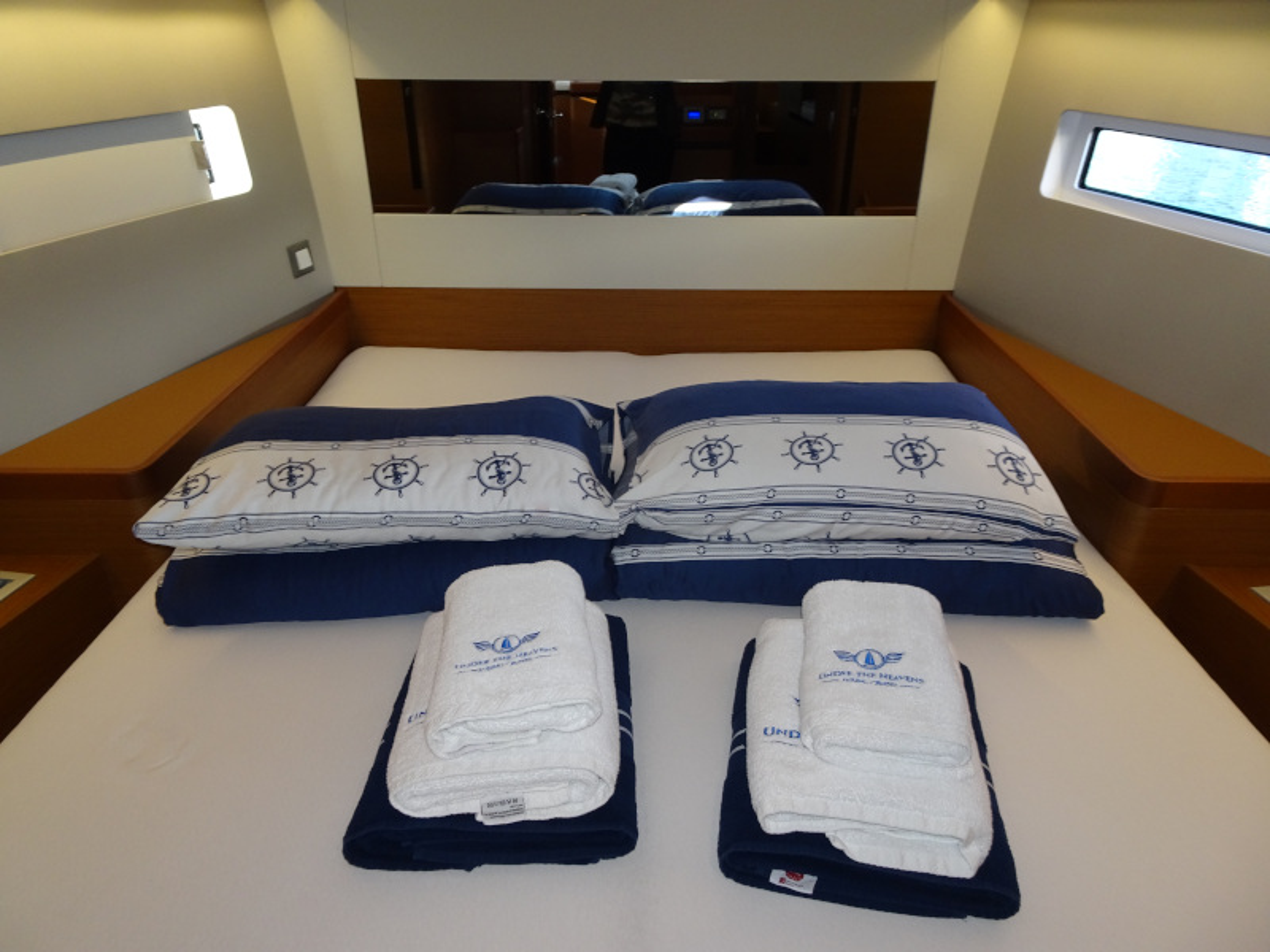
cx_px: 635
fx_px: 881
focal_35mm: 24
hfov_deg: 71.6
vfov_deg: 56.8
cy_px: 476
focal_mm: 4.1
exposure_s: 1/30
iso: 160
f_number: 3.5
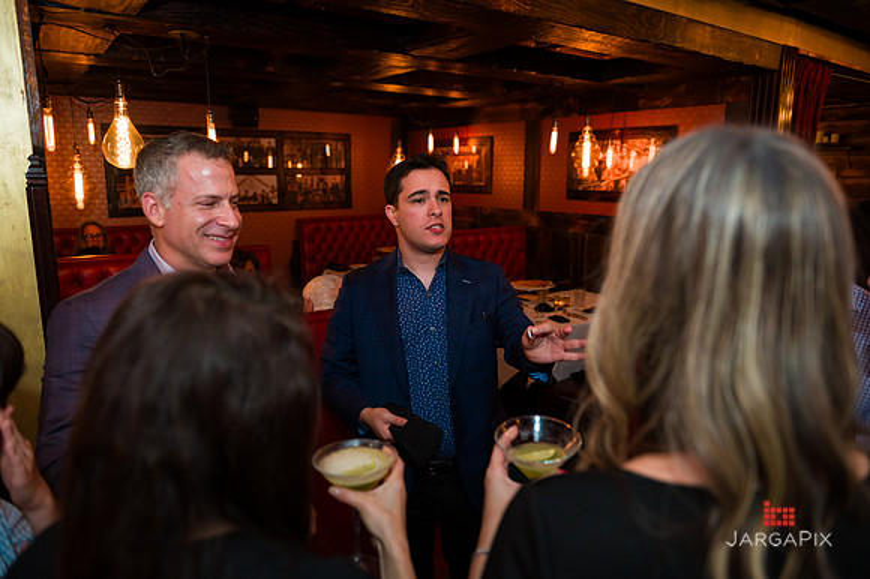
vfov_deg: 52.3
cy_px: 290
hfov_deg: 72.9
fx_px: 589
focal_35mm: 24
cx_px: 435
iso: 1250
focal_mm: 24
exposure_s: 1/200
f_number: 3.2
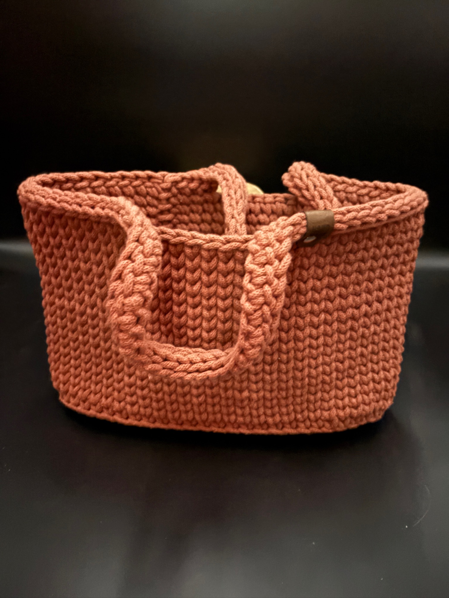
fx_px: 450
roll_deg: -1.6
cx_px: 224
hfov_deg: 53.1
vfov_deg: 67.3
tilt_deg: -31.4
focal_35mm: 26
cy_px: 299
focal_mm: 5.96
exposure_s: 1/2
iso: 5000
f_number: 1.6
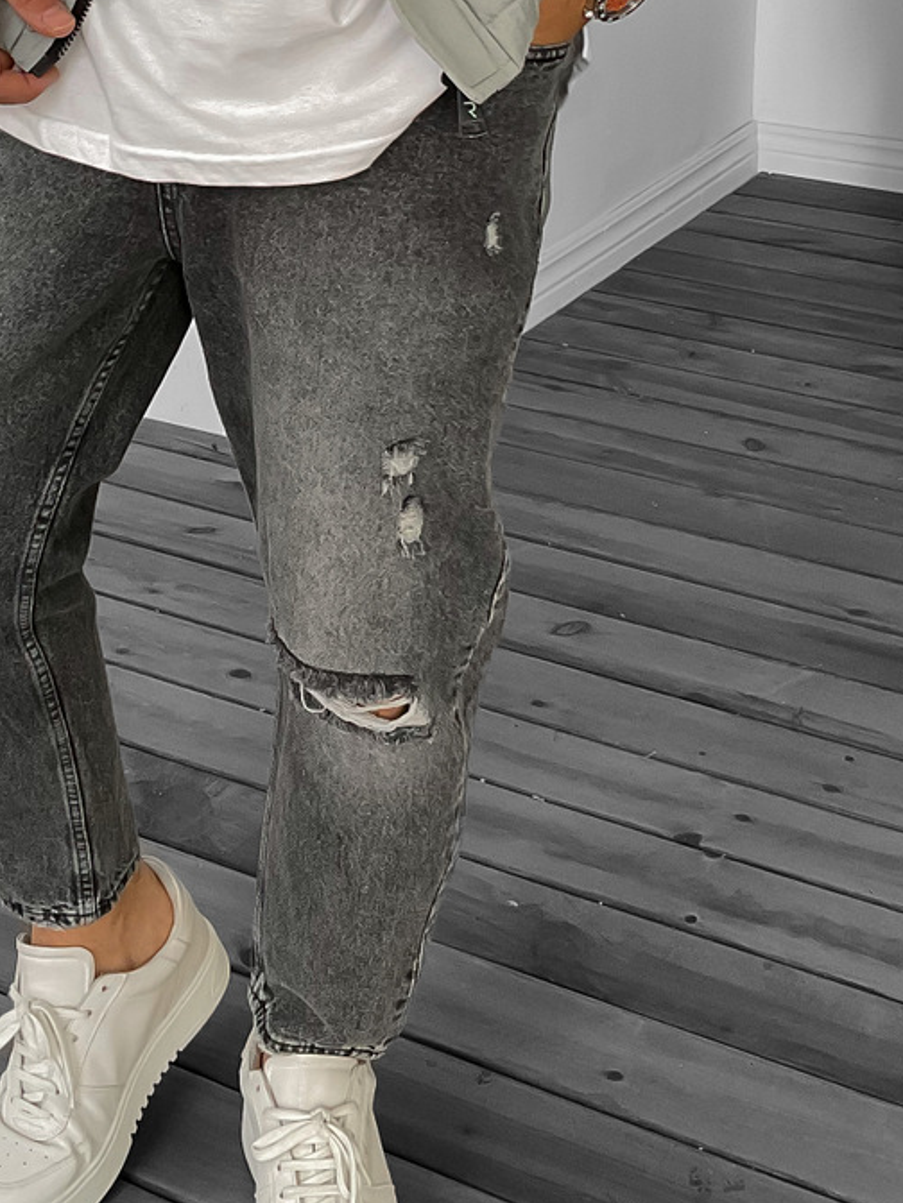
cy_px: 39
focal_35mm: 69
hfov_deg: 21.2
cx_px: 238
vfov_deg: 26.8
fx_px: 2400
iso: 64
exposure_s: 1/120
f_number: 1.8
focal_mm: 3
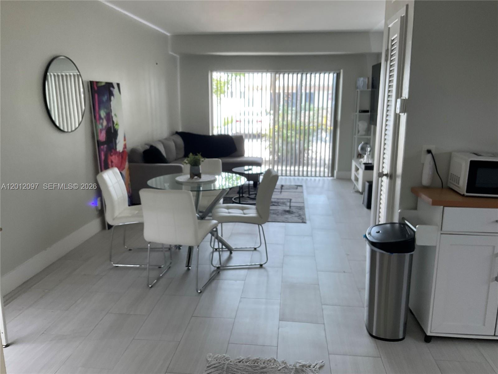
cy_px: 187
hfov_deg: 61.7
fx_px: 417
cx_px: 249
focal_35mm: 29
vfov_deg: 48.2
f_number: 1.8
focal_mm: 3
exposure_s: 1/60
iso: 32
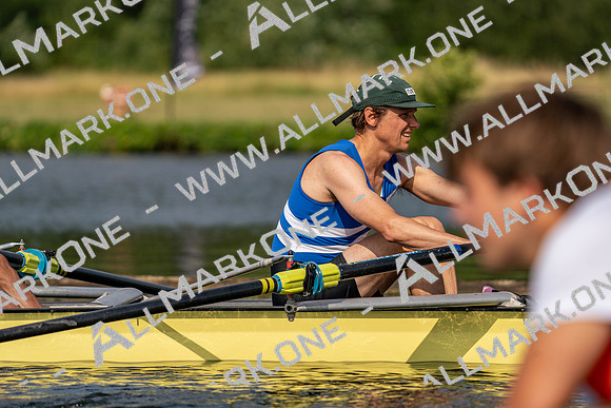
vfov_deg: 3.9
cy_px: 204
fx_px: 6043
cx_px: 306
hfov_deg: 5.8
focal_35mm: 356
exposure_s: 1/1600
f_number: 6.3
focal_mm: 356
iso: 160
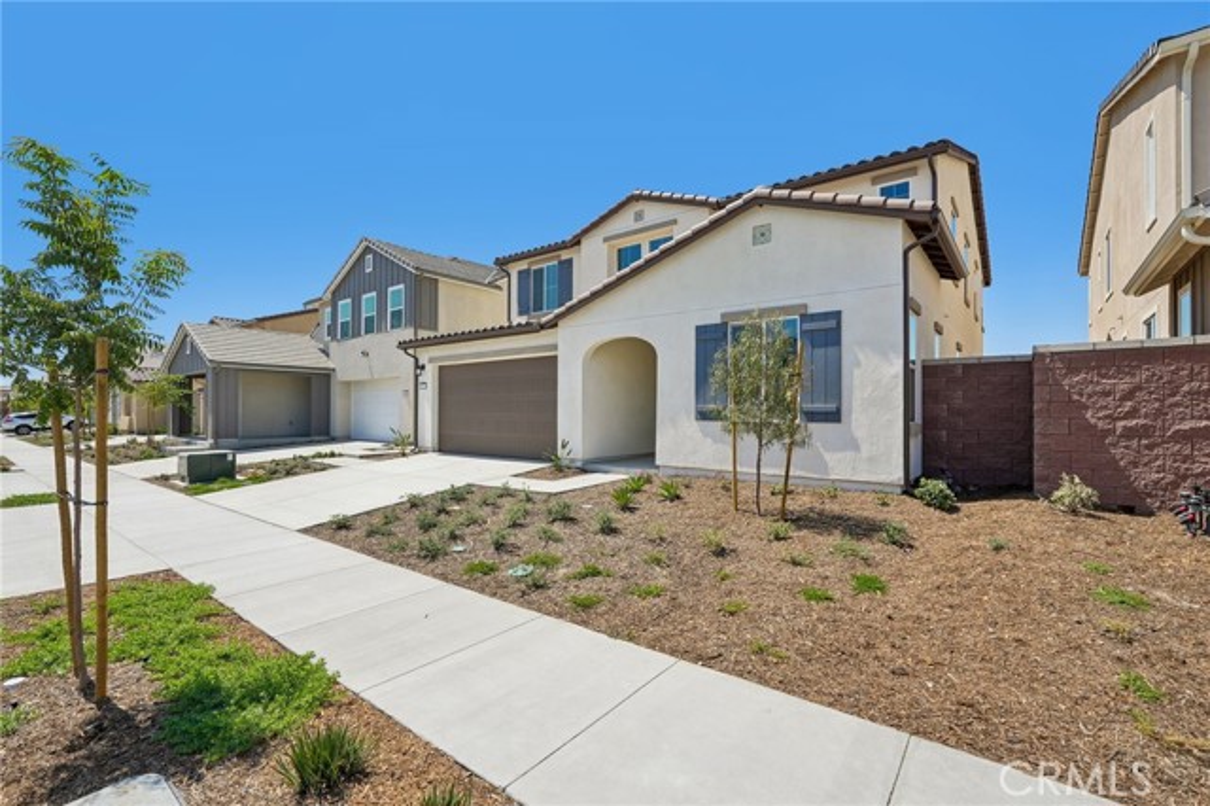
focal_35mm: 16
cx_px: 605
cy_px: 403
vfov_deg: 73.7
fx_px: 537
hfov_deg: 96.8
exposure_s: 1/350
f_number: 8
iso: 100
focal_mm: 16
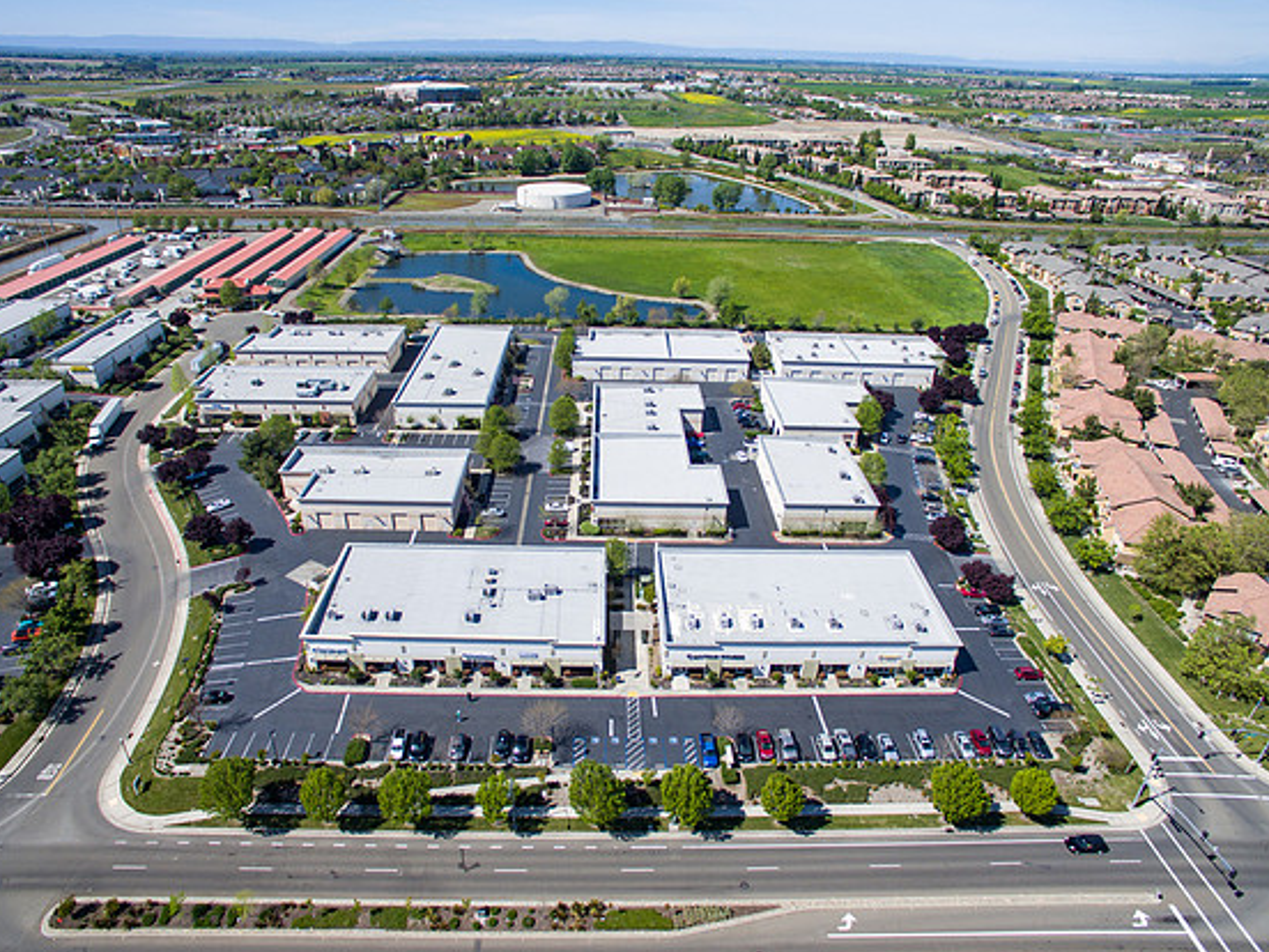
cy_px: 477
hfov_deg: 79.0
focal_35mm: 21
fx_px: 770
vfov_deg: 63.4
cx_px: 614
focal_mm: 3.61
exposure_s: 1/640
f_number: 2.8
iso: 100
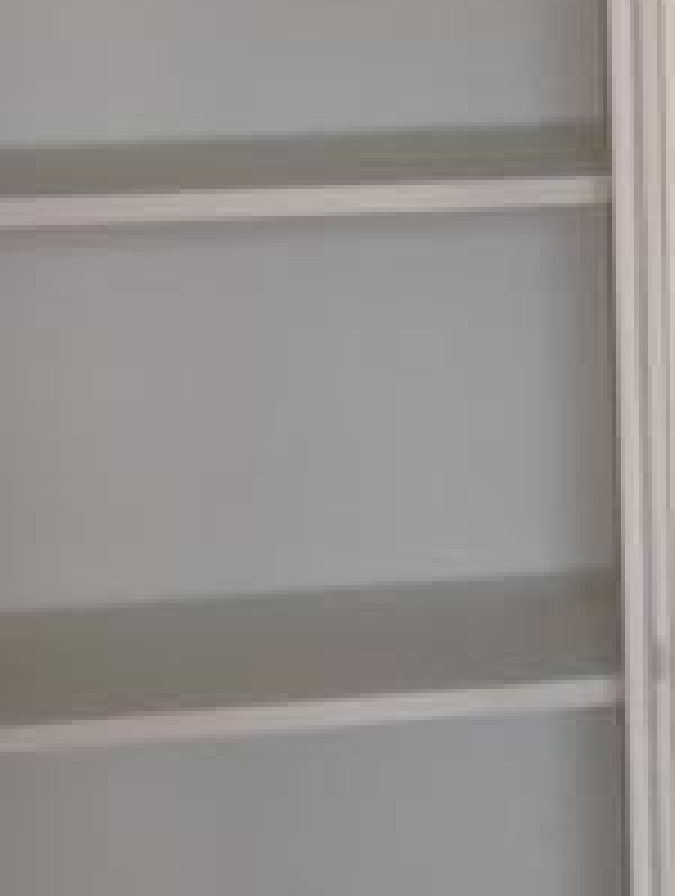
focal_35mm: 122
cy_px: 257
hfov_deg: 11.6
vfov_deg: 16.1
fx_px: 3162
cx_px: 1044
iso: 200
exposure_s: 1/100
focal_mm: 6.3
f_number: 3.1
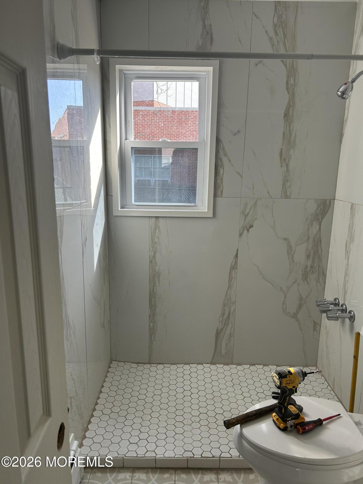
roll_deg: -0.3
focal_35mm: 26
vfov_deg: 67.3
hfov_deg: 53.1
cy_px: 242
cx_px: 182
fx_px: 364
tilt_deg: -11.5
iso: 50
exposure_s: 1/195
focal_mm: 5.7
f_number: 1.5
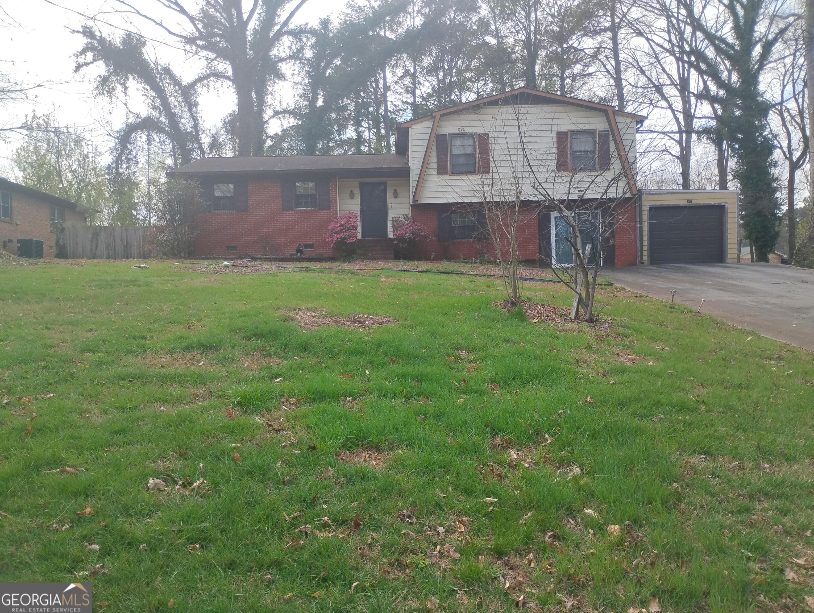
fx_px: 659
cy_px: 306
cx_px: 407
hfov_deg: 63.4
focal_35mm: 28
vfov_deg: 49.9
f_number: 1.8
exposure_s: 1/370
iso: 100
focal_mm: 4.26
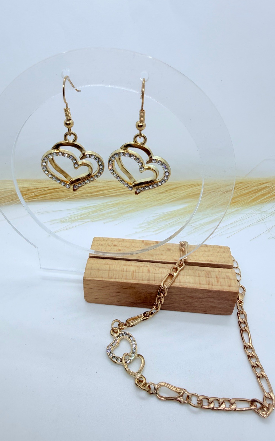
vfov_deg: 70.4
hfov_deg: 47.5
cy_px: 218
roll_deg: -2.5
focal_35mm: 26
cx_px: 126
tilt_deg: -33.8
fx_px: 312
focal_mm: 2.22
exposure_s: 1/121
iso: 40
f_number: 2.2
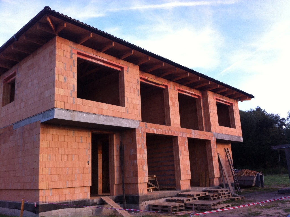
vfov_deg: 40.6
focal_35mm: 35
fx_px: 293
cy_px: 108
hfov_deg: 52.7
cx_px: 145
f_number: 2.8
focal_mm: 3.85
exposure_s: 1/167
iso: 80
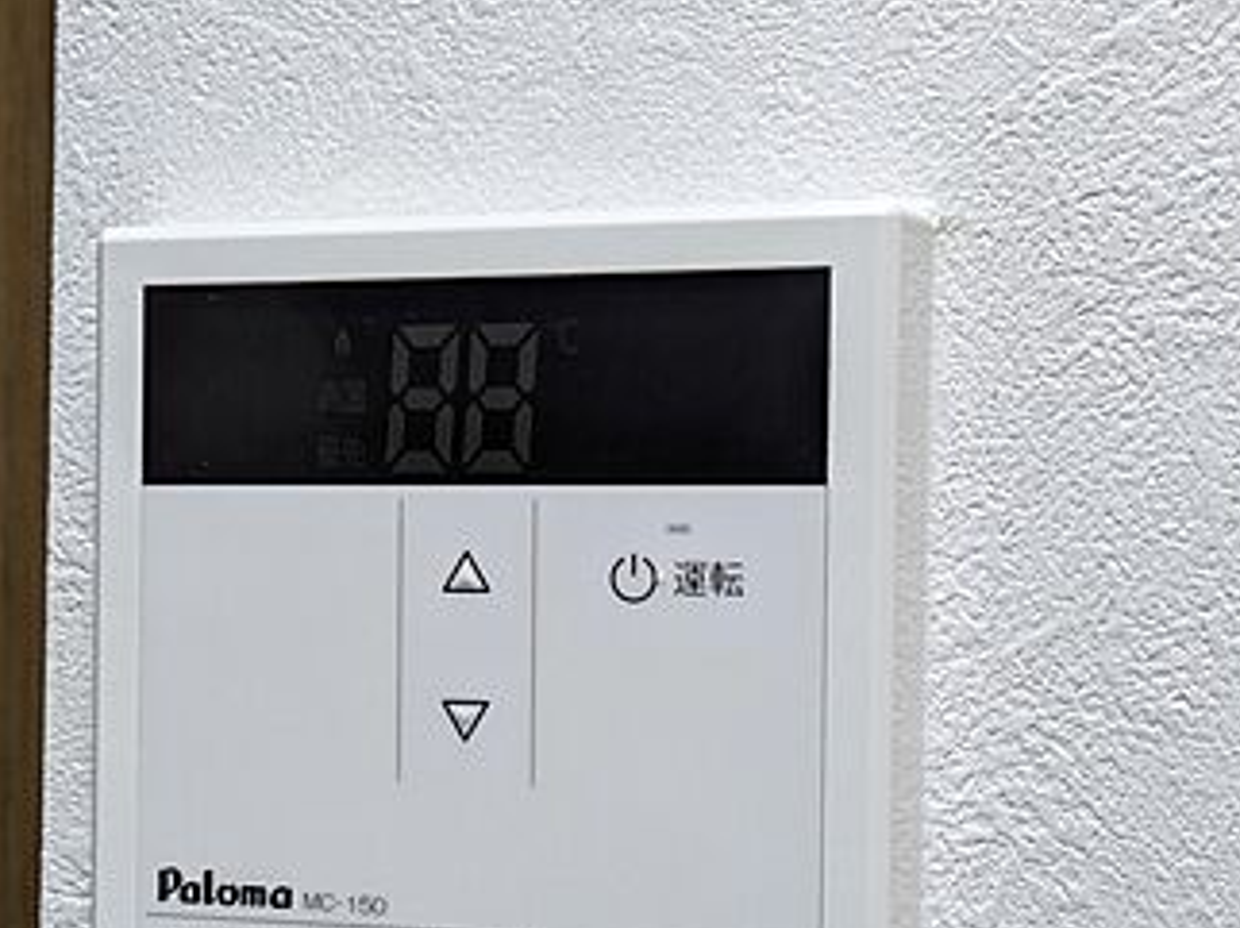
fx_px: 3222
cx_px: 531
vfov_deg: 16.3
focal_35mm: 90
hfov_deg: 21.8
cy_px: 666
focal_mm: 5.43
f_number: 1.89
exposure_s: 1/40
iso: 82
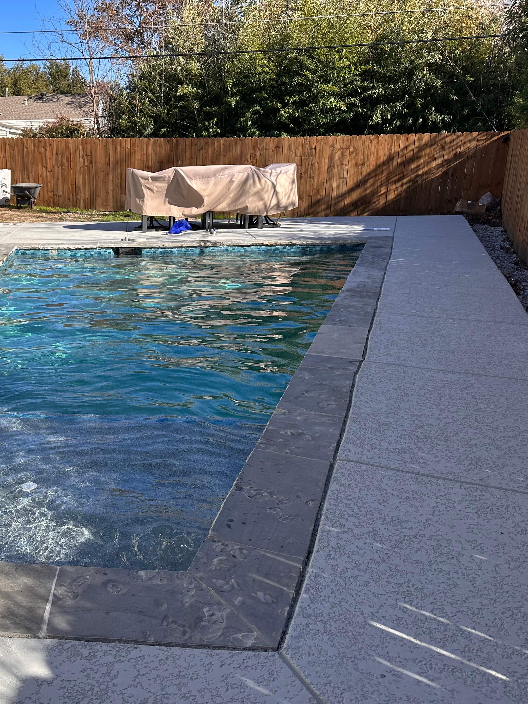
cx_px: 76
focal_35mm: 33
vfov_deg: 55.4
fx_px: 671
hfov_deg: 40.4
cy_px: 353
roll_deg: +1.5
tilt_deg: -16.3
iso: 80
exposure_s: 1/3472
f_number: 1.78
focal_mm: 6.86
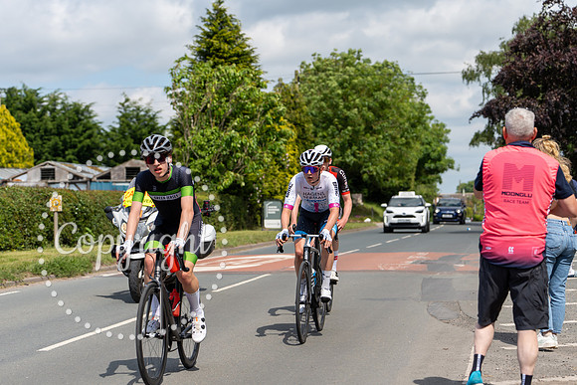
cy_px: 192
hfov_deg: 24.2
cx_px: 288
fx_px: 1347
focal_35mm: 84
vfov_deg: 16.3
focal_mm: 84
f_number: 3.5
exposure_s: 1/1250
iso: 100
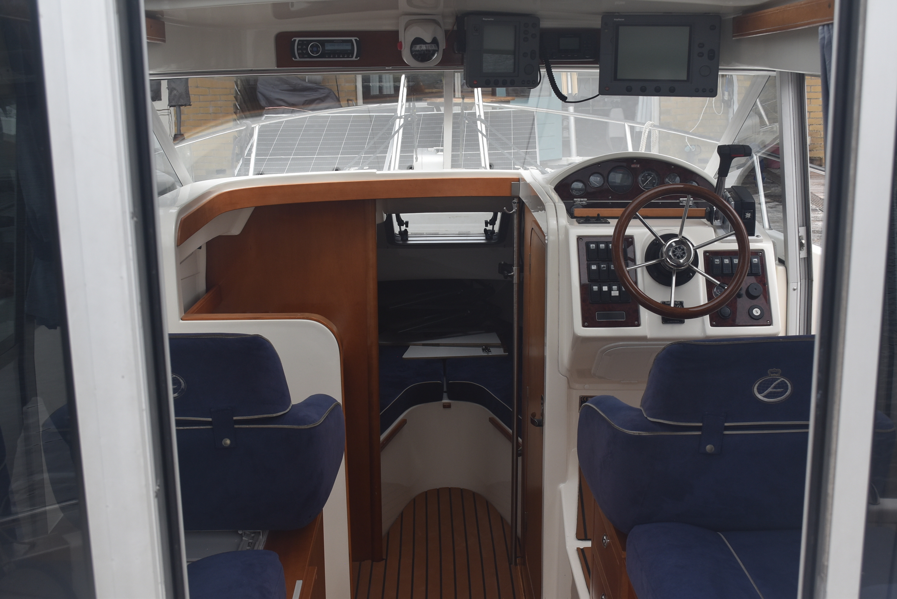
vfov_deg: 31.9
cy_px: 300
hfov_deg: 46.4
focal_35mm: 42
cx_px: 448
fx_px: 1047
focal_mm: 28
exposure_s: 1/250
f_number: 8
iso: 280
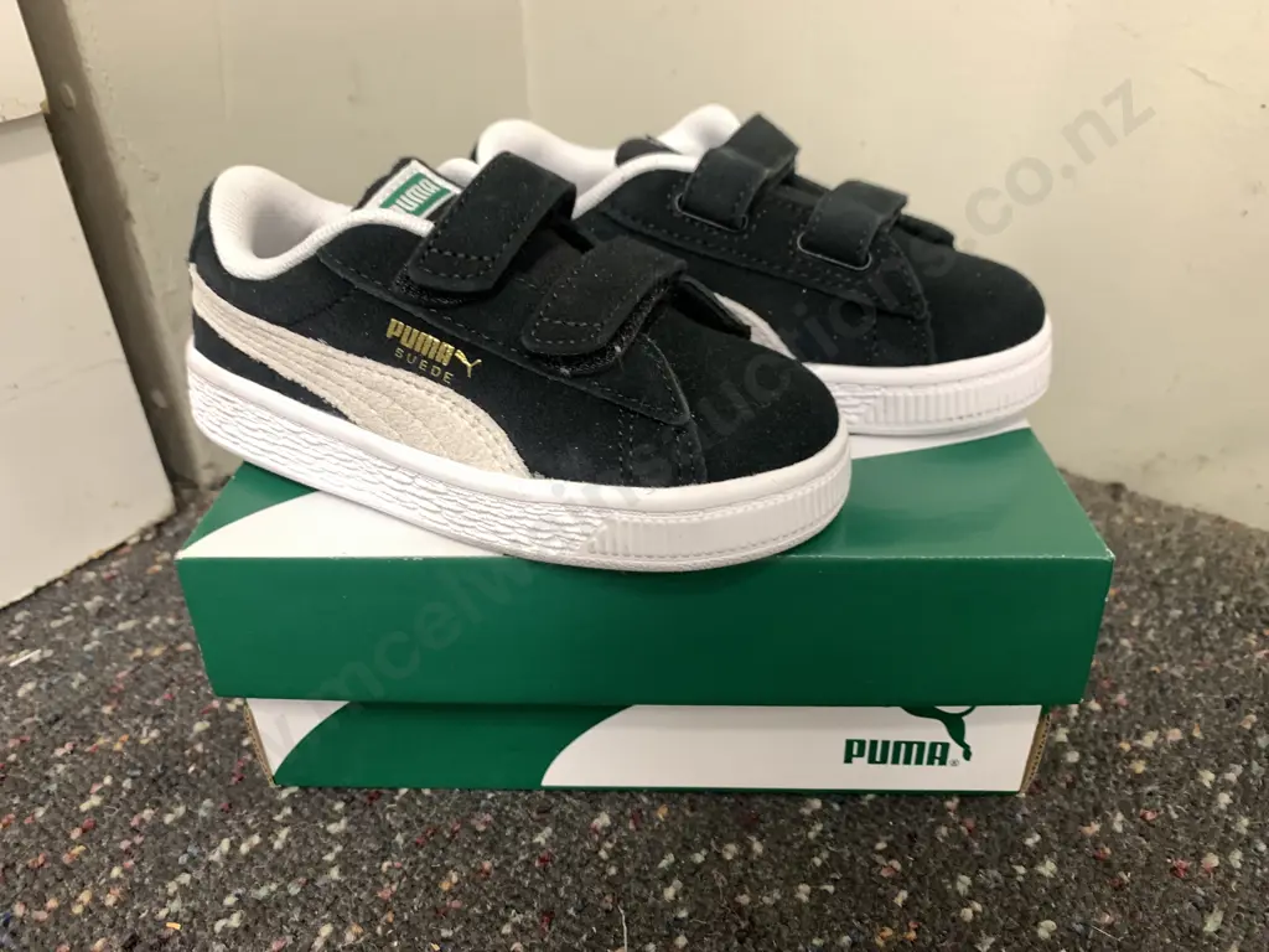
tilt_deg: -33.1
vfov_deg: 53.1
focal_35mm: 26
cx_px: 634
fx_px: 953
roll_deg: +3.3
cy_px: 476
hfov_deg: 67.3
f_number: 1.8
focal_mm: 4.25
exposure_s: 1/50
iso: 200
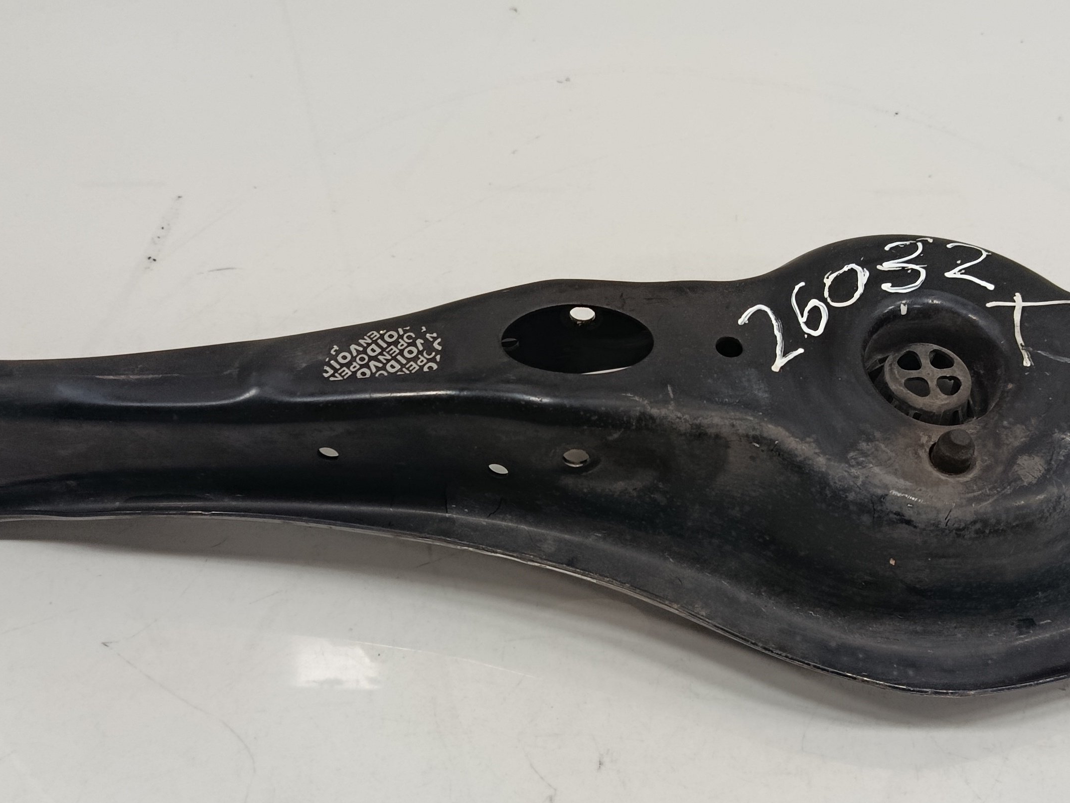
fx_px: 1391
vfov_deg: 32.1
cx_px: 653
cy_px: 455
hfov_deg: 41.8
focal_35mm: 45
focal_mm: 5.24
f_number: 1.7
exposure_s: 1/100
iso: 982
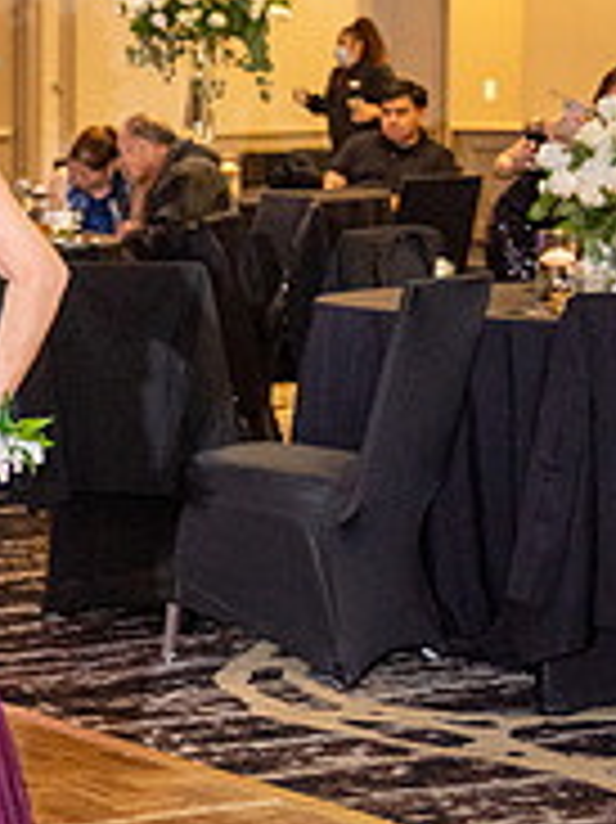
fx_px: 3183
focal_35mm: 134
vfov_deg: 14.7
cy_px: 344
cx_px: -508
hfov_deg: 10.4
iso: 1600
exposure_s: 1/125
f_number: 2.8
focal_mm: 44
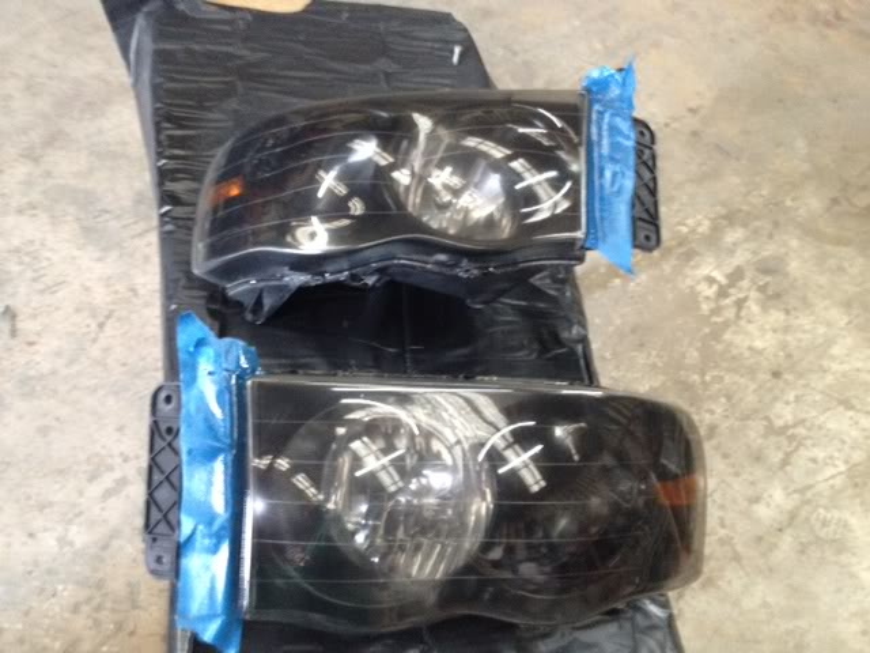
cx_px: 435
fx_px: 880
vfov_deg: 40.7
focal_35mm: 35
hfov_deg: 52.6
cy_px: 326
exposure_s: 1/15
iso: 400
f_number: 2.4
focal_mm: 4.3
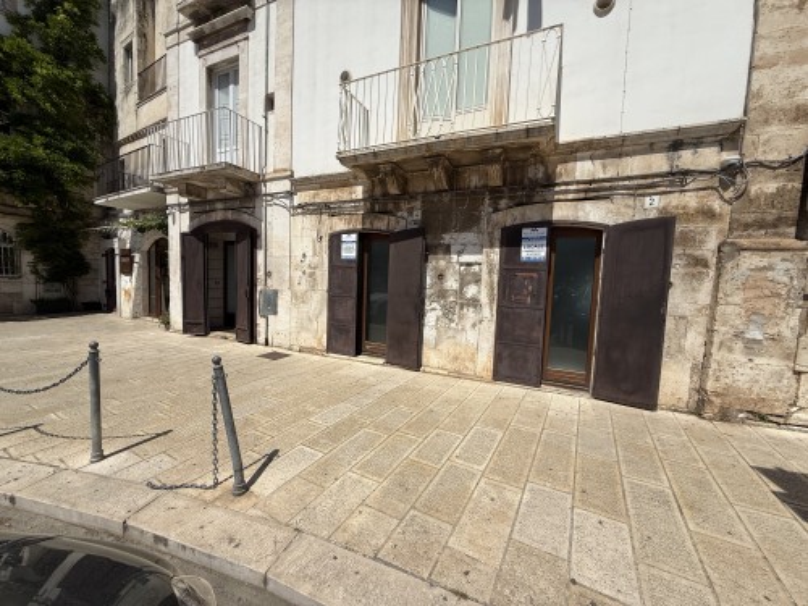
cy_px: 303
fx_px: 327
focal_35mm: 14
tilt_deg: -3.2
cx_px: 404
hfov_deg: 102.1
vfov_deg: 85.7
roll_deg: -2.3
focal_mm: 2.22
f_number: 2.2
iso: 50
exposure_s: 1/4425
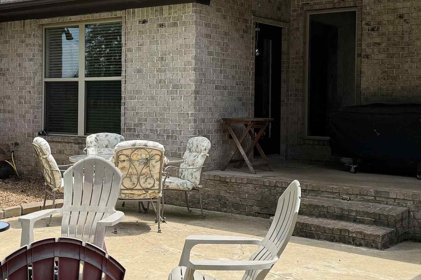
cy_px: 106
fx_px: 655
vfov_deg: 24.1
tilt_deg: -0.4
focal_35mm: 56
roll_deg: -0.8
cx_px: 173
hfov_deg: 35.5
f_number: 1.78
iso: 100
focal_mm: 6.76
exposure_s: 1/3425
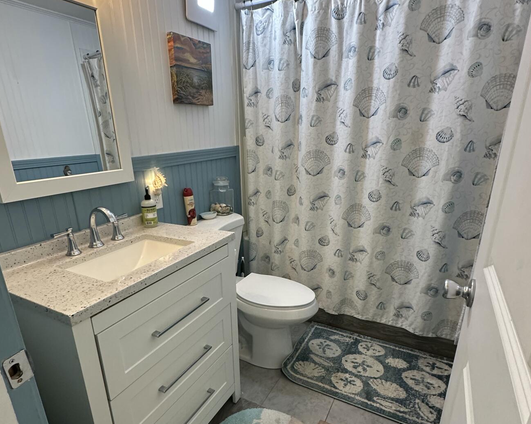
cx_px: 235
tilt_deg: -18.4
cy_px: 249
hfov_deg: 77.3
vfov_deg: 65.1
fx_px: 330
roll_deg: +2.8
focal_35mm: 21
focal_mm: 2.22
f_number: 2.2
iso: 250
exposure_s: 1/120
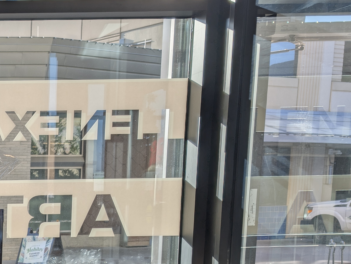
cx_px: -179
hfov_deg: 20.2
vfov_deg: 16.8
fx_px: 843
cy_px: 345
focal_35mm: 83
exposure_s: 1/615
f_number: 1.68
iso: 17
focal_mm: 6.9
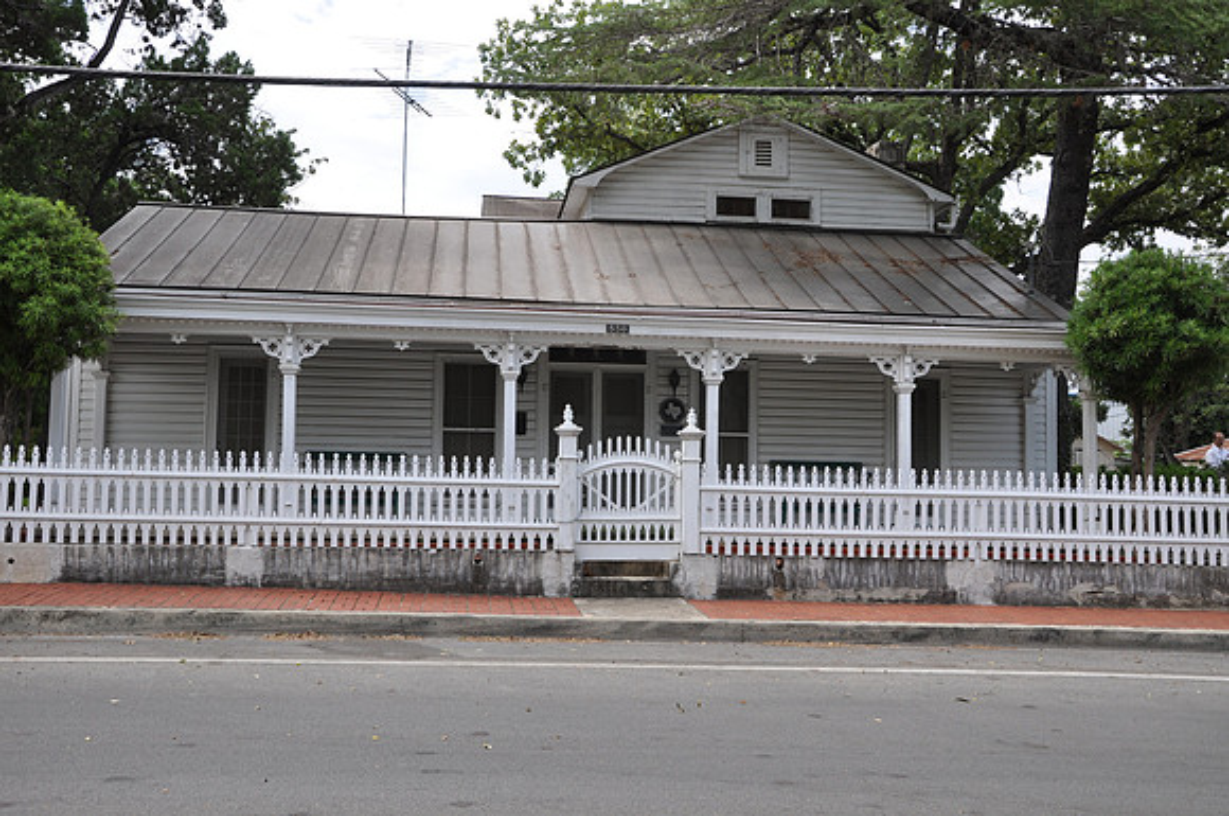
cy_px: 408
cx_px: 614
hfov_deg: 51.3
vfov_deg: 35.4
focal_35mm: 38
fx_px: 1278
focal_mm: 25
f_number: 7.1
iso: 200
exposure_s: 1/200
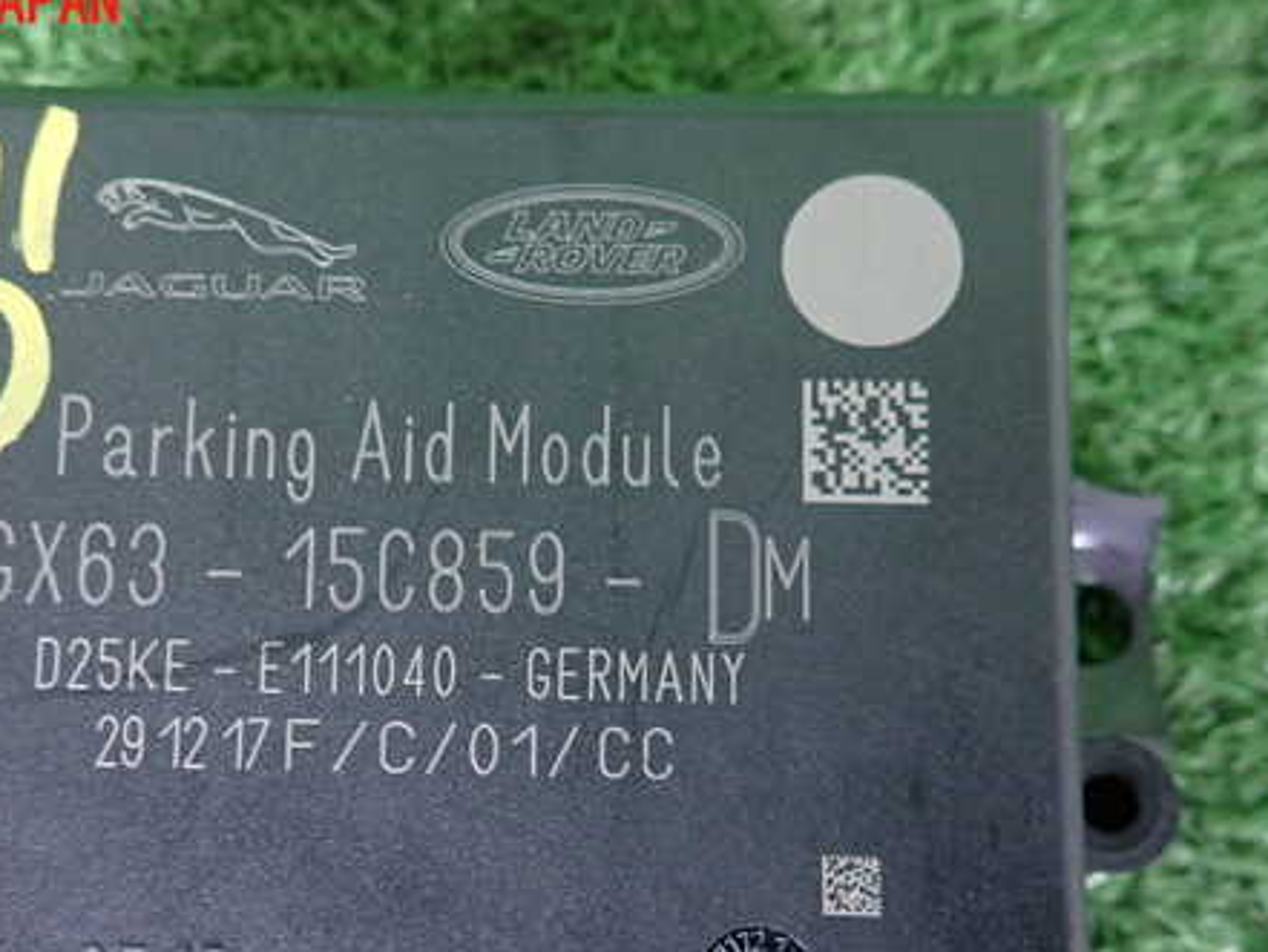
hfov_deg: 53.2
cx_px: 460
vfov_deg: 41.4
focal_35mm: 34
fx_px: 1246
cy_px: 615
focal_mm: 4.5
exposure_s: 1/30
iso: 400
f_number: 2
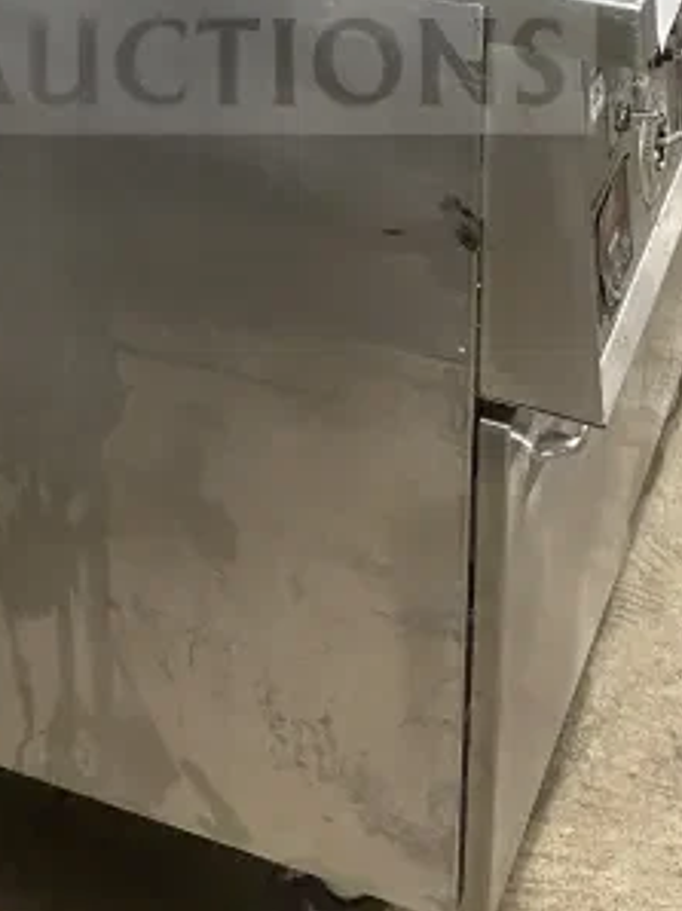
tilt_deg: -23.4
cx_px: 251
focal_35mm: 71
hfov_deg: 20.6
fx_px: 1868
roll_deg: -0.8
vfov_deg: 25.3
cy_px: -109
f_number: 1.8
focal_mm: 4.25
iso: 320
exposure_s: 1/60
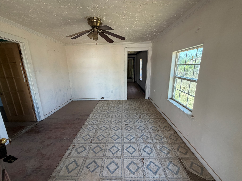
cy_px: 90
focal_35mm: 14
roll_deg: +1.4
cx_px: 121
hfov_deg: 102.1
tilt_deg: -13.9
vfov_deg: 85.7
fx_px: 98
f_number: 2.2
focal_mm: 2.22
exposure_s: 1/121
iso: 125
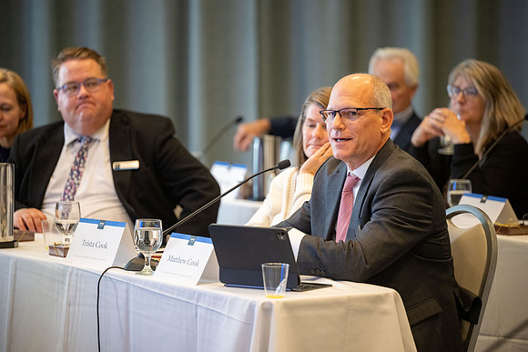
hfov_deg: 11.4
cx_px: 264
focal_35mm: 180
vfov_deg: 7.6
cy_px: 176
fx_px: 2640
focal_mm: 180
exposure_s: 1/200
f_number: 2.8
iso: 2500
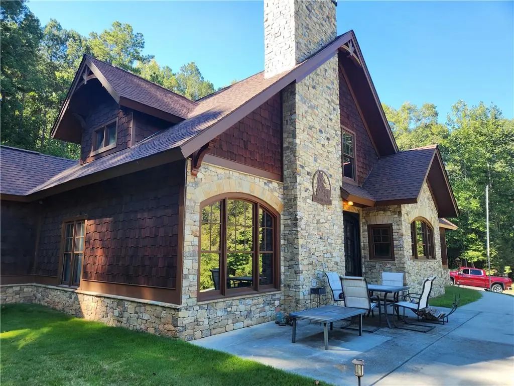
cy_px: 193
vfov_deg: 58.9
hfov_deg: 73.9
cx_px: 257
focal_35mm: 23
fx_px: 342
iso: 20
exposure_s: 1/222
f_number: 1.8
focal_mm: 5.4
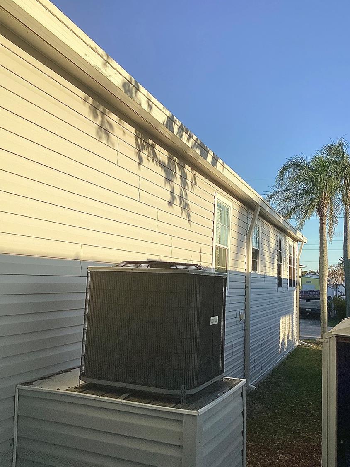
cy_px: 234
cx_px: 174
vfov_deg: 55.4
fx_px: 445
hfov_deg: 42.9
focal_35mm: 33
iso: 25
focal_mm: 3.3
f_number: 2.4
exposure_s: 1/959
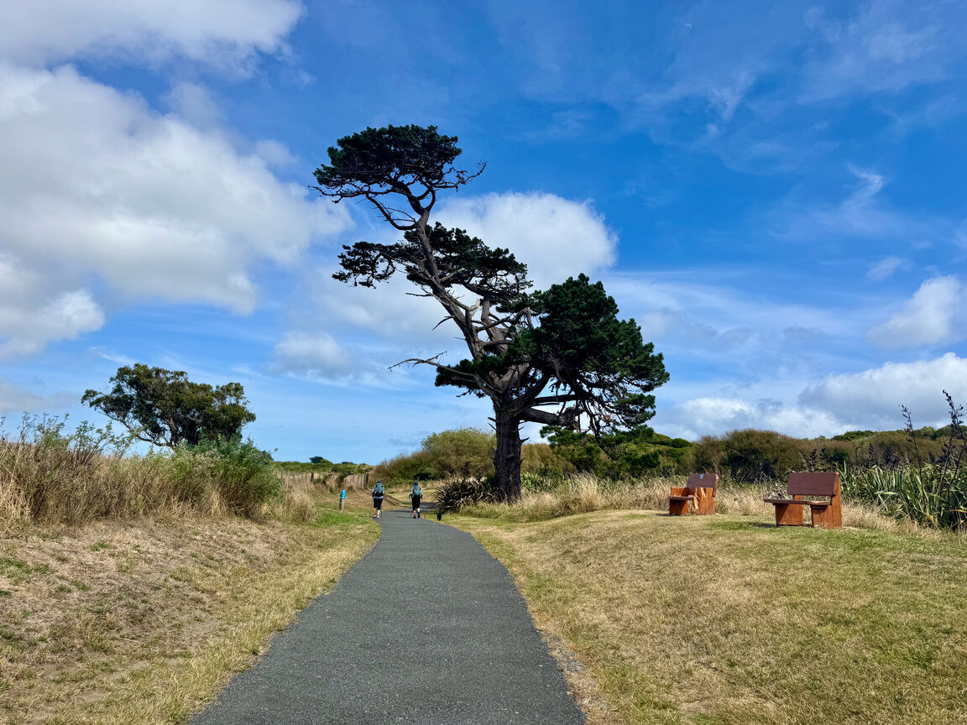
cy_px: 362
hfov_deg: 71.6
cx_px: 484
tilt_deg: +12.2
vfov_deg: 56.8
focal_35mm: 24
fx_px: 670
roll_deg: -0.7
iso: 80
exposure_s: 1/7092
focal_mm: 6.76
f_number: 1.78
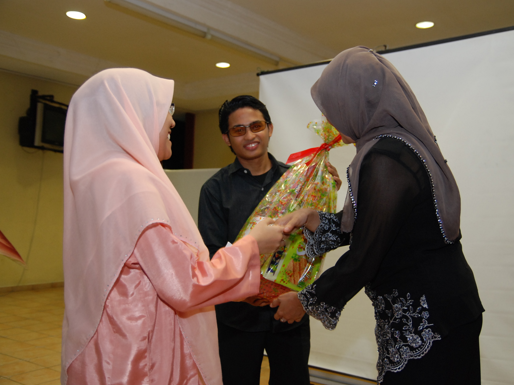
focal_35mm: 39
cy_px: 192
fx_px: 579
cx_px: 271
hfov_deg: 47.8
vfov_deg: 36.8
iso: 500
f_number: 2.8
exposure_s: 1/60
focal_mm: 24
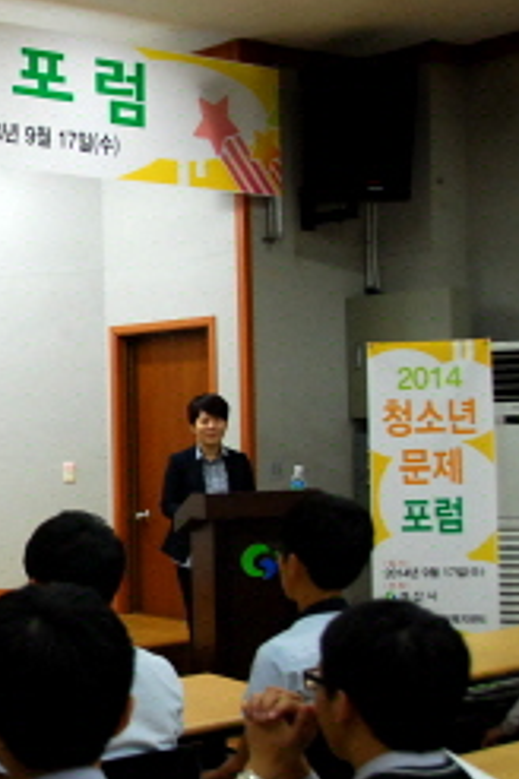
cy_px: 440
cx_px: -196
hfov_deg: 20.0
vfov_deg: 32.8
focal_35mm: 61
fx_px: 1319
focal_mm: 20
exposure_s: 1/60
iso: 800
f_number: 4
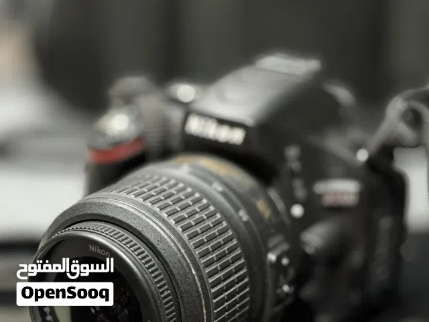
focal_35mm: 48
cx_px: 214
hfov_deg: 39.7
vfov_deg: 30.3
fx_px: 595
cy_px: 161
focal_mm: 6.76
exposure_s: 1/25
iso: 640
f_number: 1.78
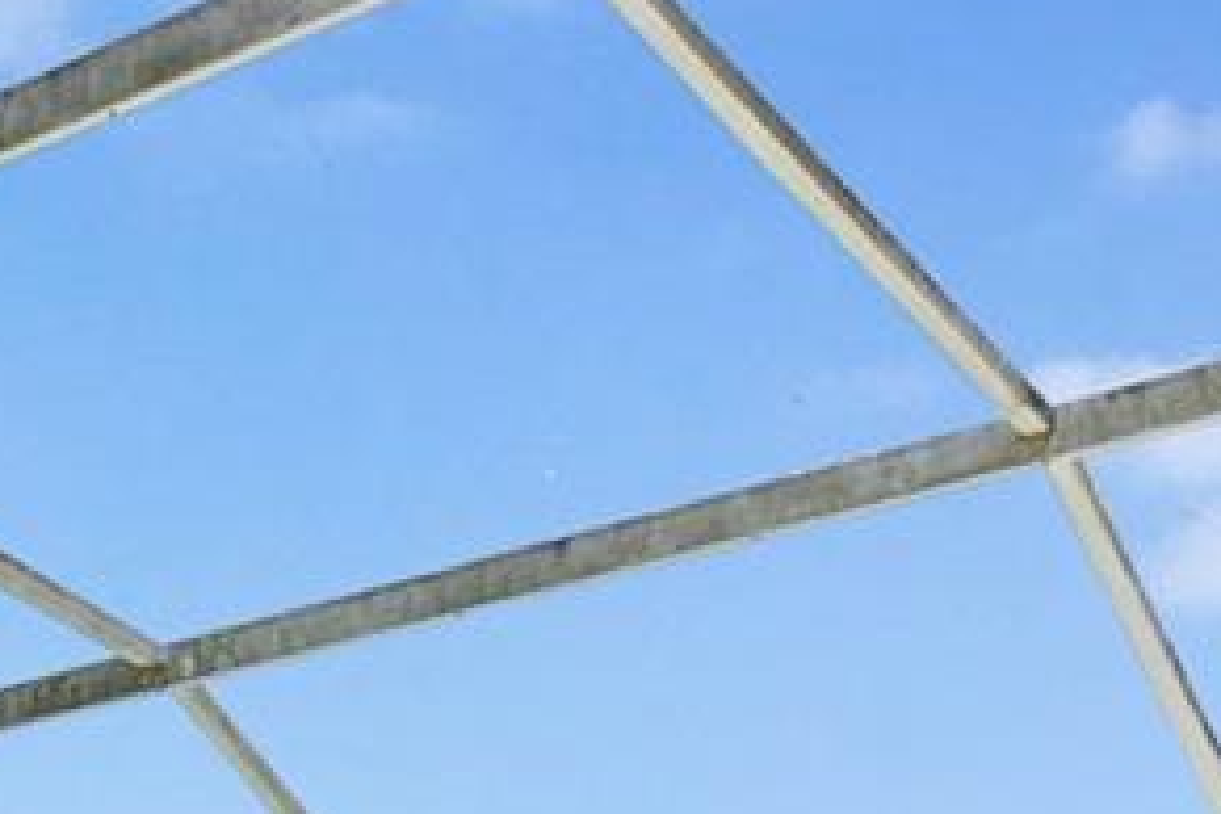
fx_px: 2984
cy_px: 1737
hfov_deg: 20.5
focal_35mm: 88
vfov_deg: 13.0
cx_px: -499
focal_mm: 16
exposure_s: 1/8000
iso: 400
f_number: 8
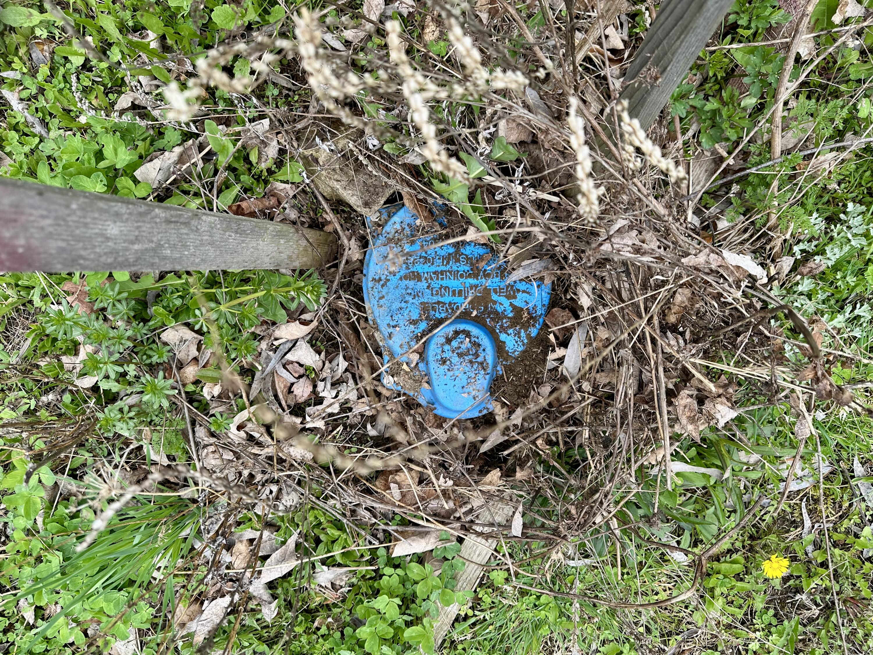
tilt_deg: -87.4
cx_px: 436
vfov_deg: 56.8
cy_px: 328
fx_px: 605
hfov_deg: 71.6
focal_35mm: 24
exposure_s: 1/740
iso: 80
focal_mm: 6.86
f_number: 1.78
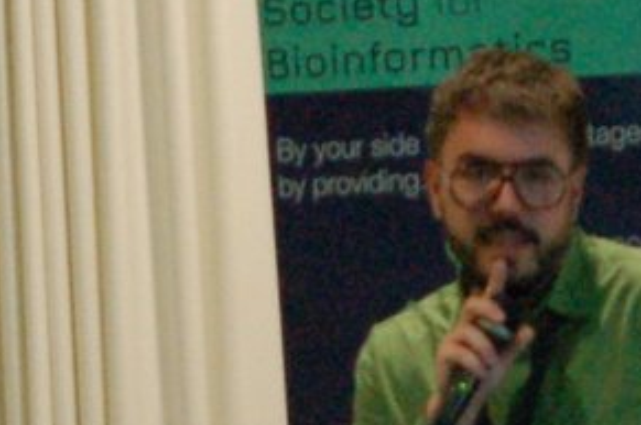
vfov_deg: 2.9
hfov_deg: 4.4
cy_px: 178
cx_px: 181
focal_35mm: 464
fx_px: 8256
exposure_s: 1/125
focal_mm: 45
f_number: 3.5
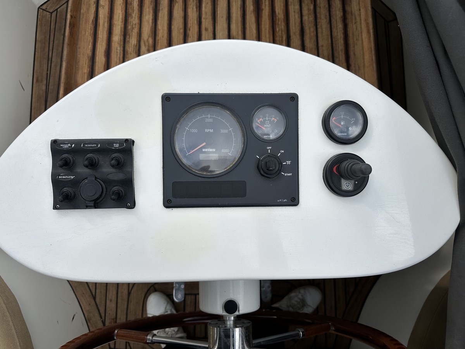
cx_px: 232
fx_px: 322
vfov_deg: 56.8
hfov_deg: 71.6
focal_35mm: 24
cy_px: 174
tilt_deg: -77.7
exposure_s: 1/3155
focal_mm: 6.86
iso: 80
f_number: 1.78
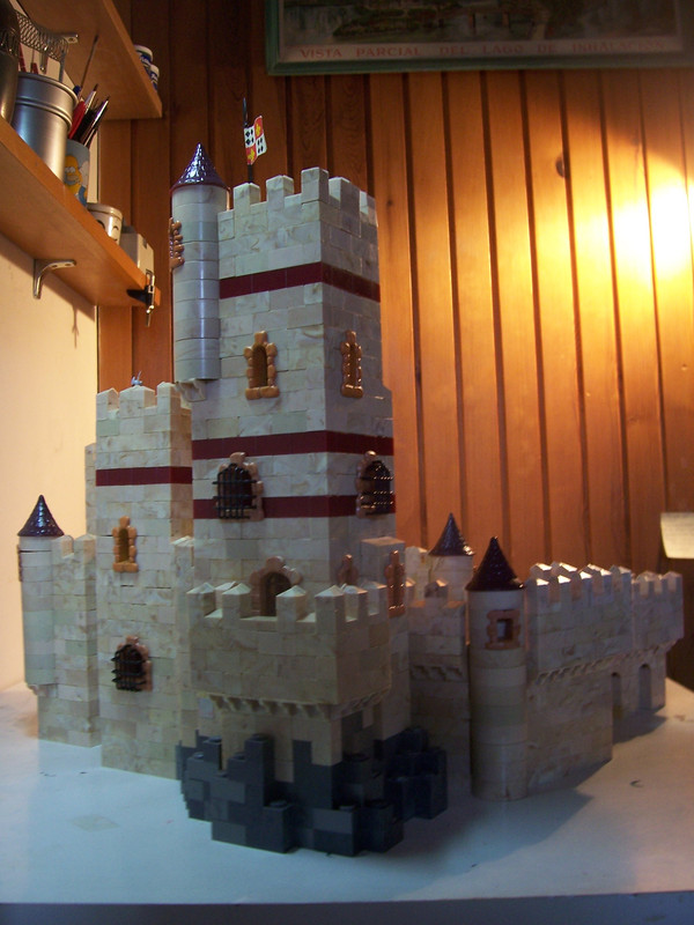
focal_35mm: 34
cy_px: 462
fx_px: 909
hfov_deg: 41.8
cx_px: 347
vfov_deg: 54.0
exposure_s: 1/30
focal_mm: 5.6
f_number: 2.7
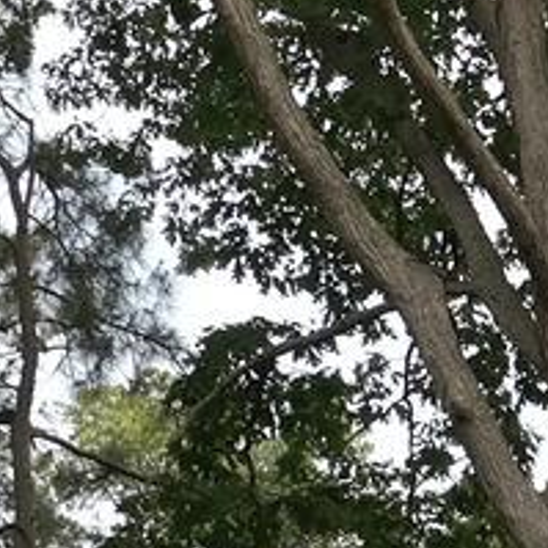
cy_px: 1219
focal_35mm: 262
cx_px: 1269
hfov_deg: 6.4
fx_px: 4693
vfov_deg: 6.4
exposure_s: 1/125
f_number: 4
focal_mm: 20
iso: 100
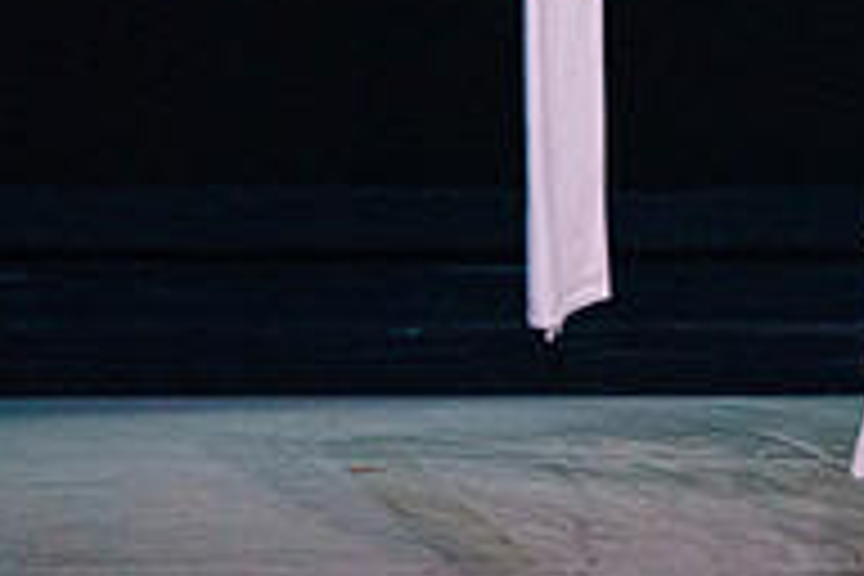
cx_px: 1237
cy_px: -207
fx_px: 36333
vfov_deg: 0.9
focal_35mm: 1514
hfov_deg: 1.4
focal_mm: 391
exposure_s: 1/400
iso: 5000
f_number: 6.3
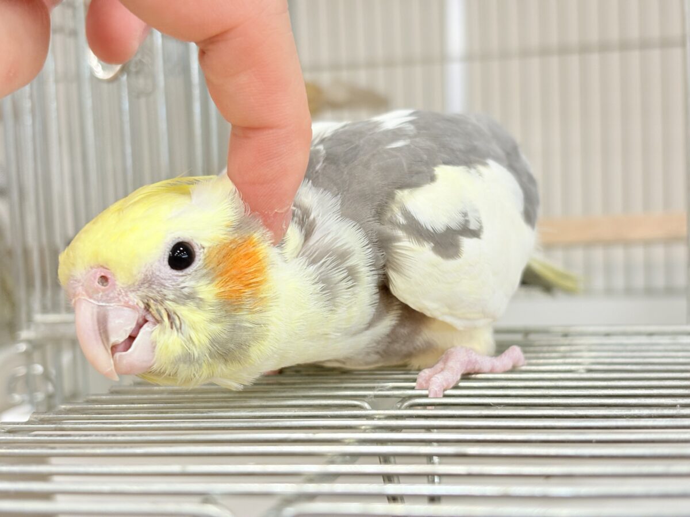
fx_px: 1037
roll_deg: +2.6
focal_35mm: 52
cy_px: 258
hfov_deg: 36.8
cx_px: 345
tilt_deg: -3.5
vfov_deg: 28.0
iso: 64
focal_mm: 5.96
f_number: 1.6
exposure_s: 1/50
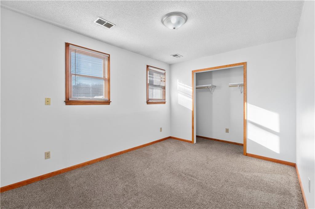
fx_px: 131
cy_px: 104
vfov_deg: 77.3
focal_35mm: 15
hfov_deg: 100.4
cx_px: 158
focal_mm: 10
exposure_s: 1/15
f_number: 8
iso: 400
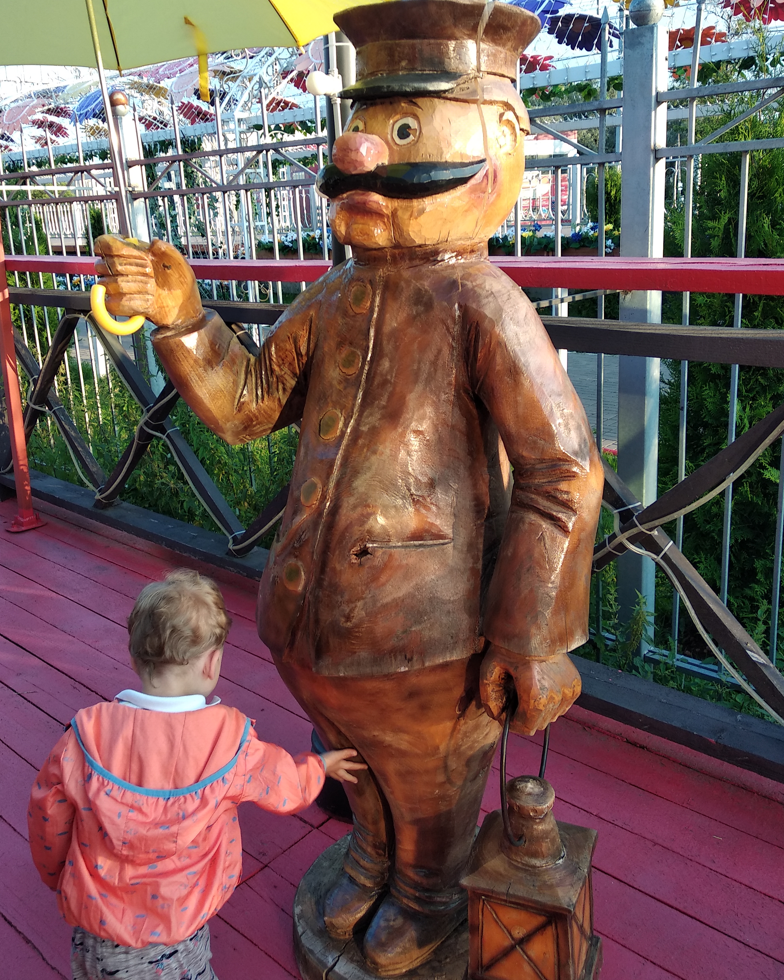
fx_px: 870
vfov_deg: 58.6
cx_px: 361
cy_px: 437
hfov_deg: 48.5
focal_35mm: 30
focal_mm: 3.81
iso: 100
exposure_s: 1/100
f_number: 2.2
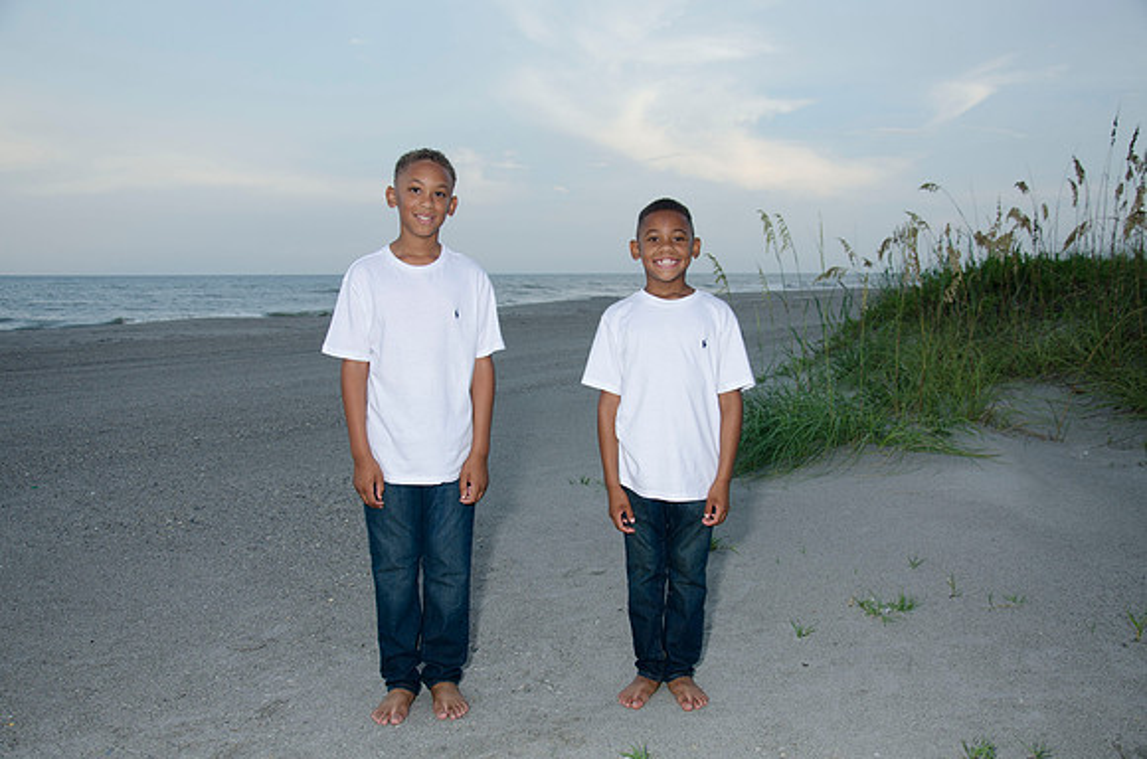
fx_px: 1144
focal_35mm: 36
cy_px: 380
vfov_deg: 36.7
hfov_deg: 53.2
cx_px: 574
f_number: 5.6
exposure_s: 1/125
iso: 100
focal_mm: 24
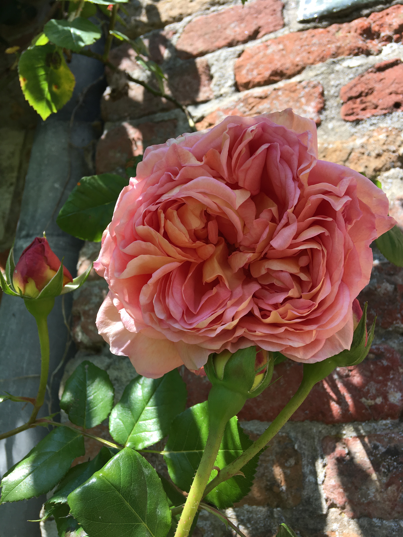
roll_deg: -4.1
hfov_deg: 48.2
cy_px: 268
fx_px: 450
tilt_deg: +20.9
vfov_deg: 61.7
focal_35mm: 29
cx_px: 202
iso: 25
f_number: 2.2
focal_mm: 4.15
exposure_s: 1/509
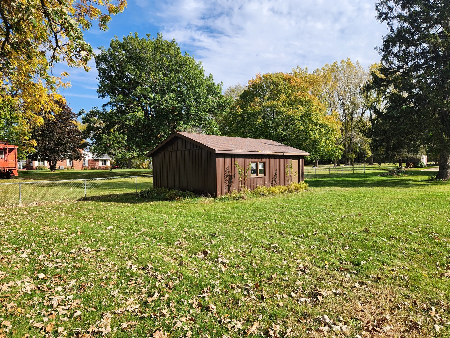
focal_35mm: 24
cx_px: 225
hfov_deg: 71.6
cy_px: 169
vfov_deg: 56.8
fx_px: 312
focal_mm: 5.4
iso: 20
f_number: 1.8
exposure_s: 1/1154
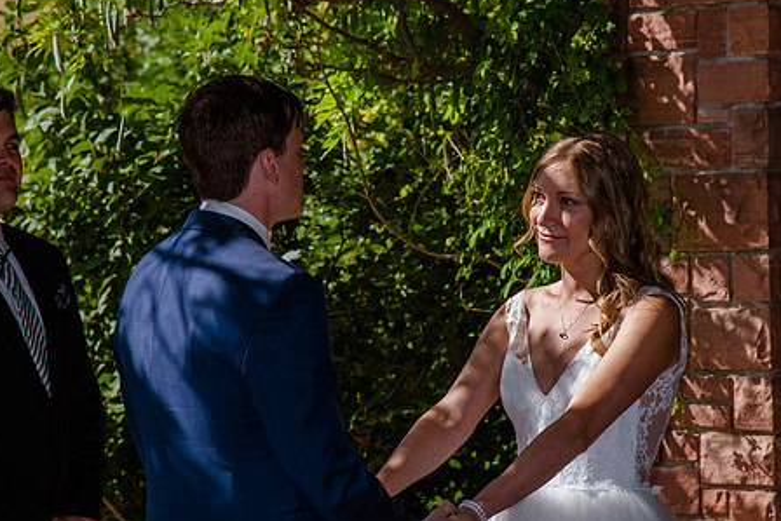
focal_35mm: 184
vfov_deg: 7.5
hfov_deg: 11.2
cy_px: 262
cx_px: 400
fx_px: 3993
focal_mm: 120
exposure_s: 1/250
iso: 200
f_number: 8
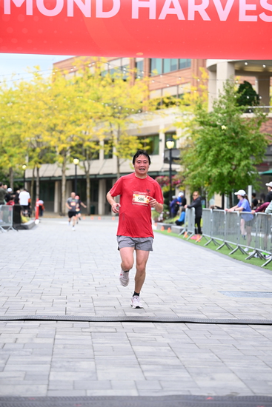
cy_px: 204
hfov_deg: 15.5
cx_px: 136
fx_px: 997
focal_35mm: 88
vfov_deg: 23.1
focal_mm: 88
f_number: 2.8
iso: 640
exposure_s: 1/2000
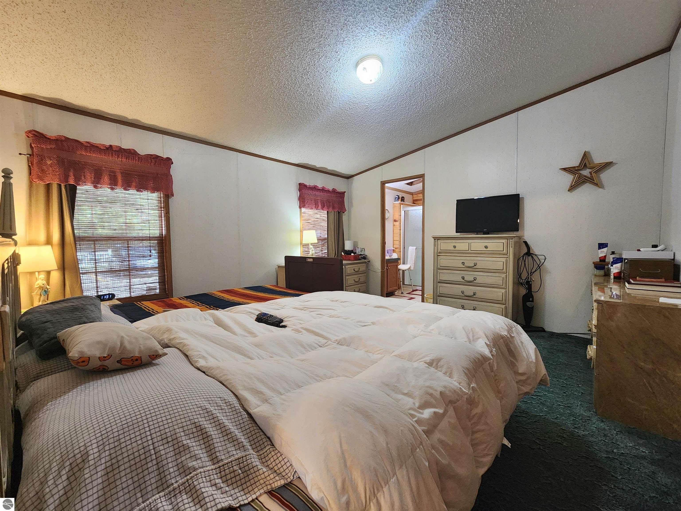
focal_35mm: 13
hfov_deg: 106.2
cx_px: 340
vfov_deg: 89.9
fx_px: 256
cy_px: 256
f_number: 2.2
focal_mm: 2.2
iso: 320
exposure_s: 1/60
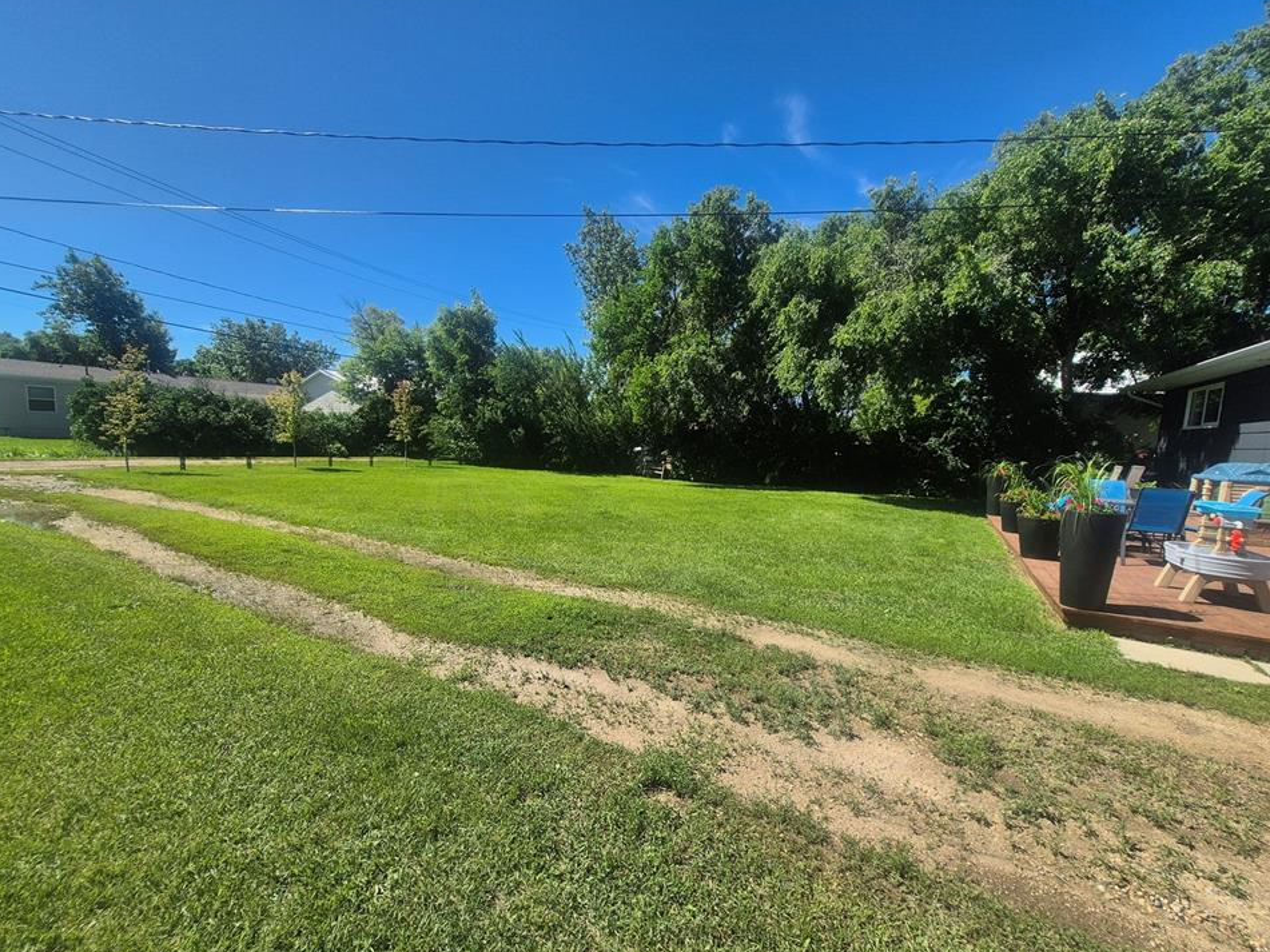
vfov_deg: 85.6
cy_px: 499
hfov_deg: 102.1
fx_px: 514
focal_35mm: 14
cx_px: 629
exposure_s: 1/1928
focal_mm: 1.74
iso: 50
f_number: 2.2
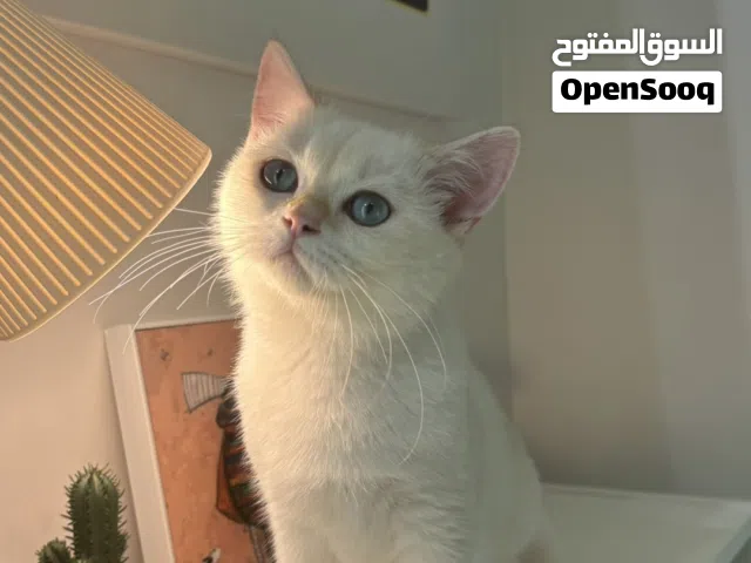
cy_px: 282
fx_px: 564
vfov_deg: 53.1
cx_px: 376
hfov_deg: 67.3
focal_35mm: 26
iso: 64
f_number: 1.6
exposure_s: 1/121
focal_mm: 5.96
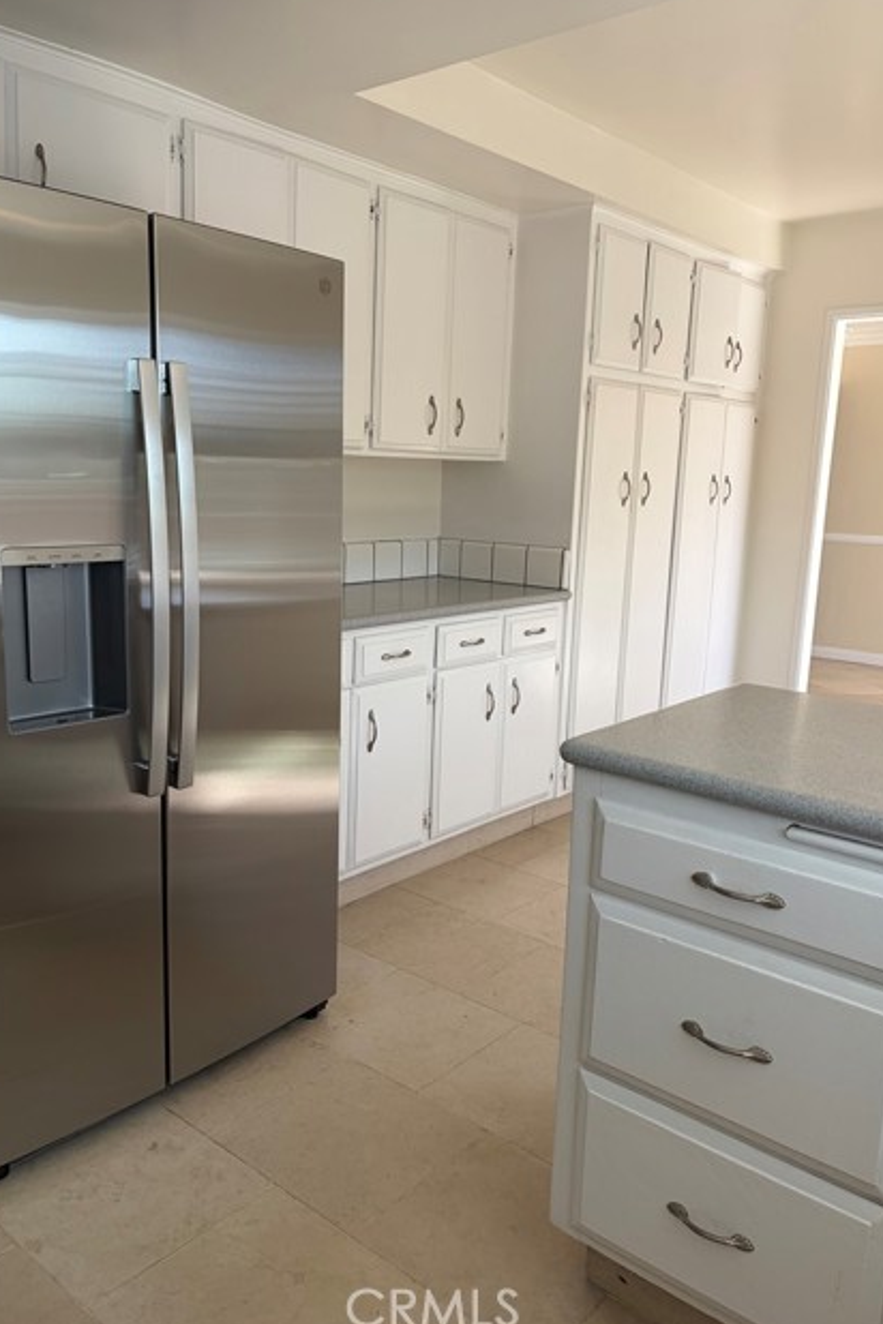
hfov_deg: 46.4
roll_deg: -2.0
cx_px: 416
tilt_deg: -9.4
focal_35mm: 28
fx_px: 1030
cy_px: 653
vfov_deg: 65.5
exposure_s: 1/417
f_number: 1.6
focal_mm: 5.96
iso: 50
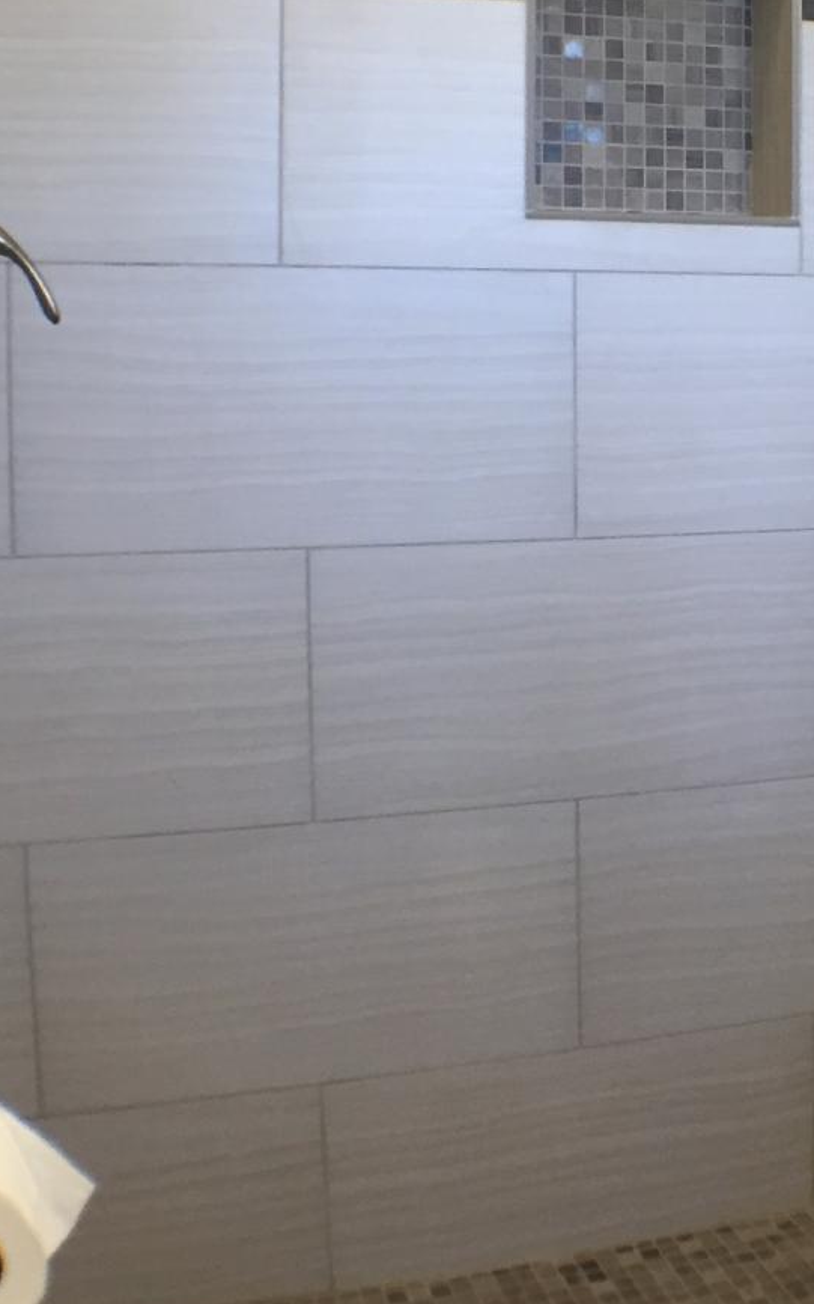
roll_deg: +0.4
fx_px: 2521
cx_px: 787
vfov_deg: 28.8
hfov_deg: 18.0
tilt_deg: -0.5
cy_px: 440
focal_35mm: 71
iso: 50
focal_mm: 4.15
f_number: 2.2
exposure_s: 1/30
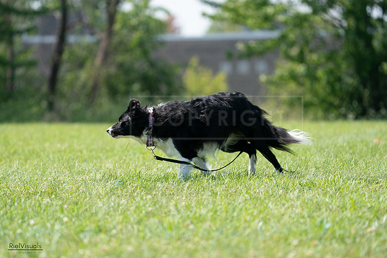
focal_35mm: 335
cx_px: 194
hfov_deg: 6.2
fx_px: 3602
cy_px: 129
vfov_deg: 4.1
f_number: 6.3
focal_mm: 335
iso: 1600
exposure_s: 1/4000
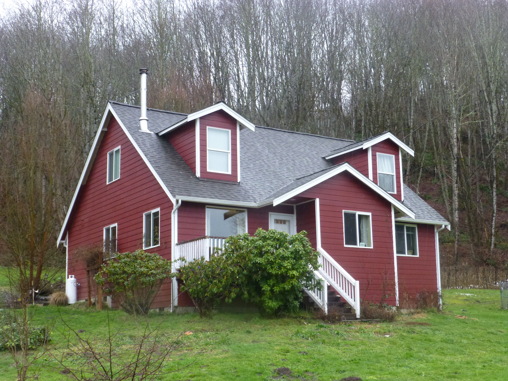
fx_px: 792
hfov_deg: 35.5
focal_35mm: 54
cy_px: 190
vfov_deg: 27.0
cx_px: 254
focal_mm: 9.7
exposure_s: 1/60
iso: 320
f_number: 4.6
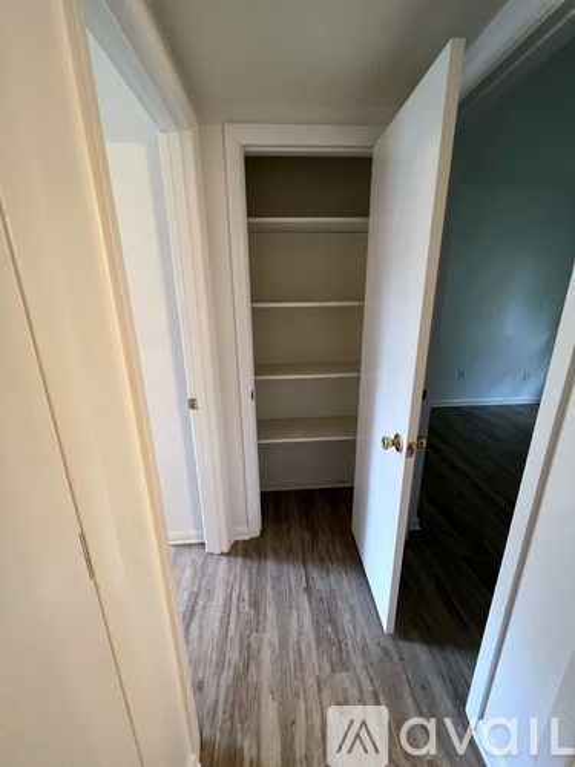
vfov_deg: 106.2
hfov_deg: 89.9
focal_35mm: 13
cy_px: 384
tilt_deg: -16.5
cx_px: 288
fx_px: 288
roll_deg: +1.2
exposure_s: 1/60
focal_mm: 1.57
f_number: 1.8
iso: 400
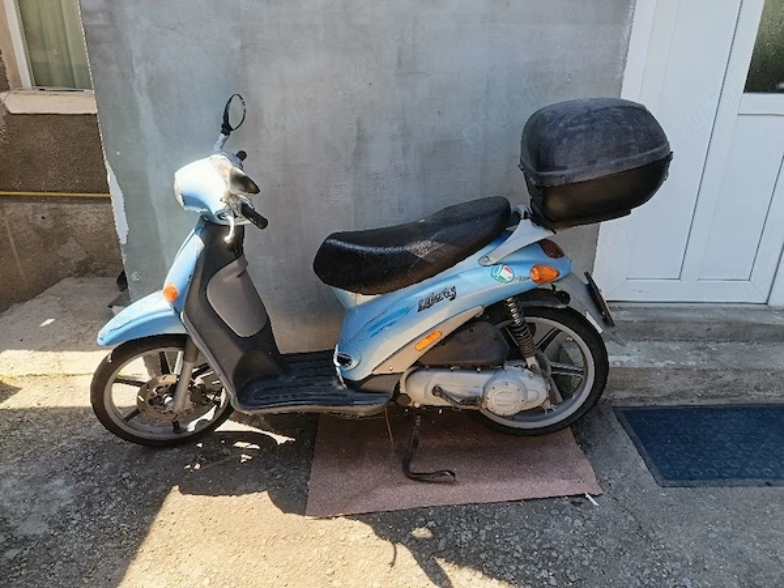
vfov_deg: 56.8
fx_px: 544
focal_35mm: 24
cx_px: 392
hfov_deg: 71.6
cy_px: 294
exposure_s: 1/100
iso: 180
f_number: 1.75
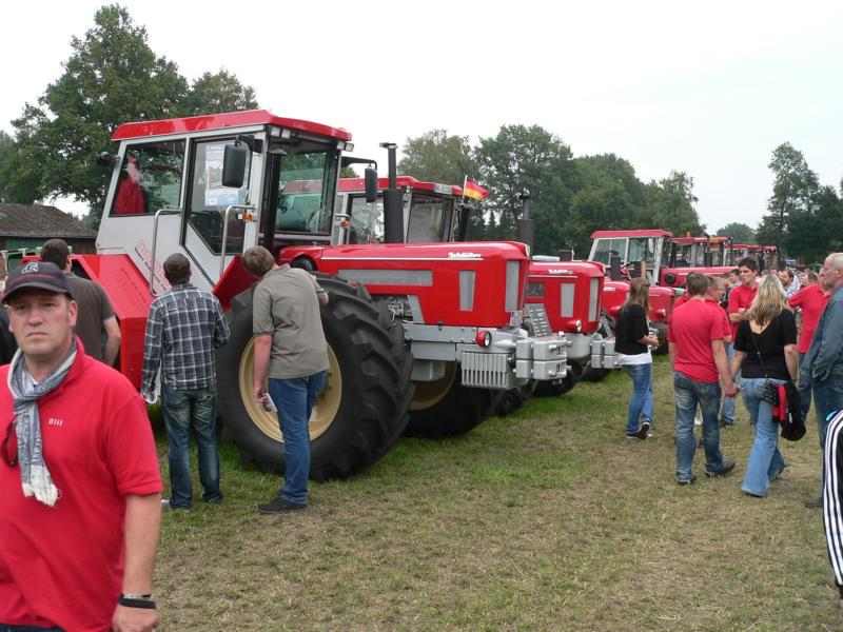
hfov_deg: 51.4
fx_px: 877
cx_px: 422
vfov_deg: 39.7
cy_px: 316
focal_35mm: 36
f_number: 4
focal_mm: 6
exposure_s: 1/125
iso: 80
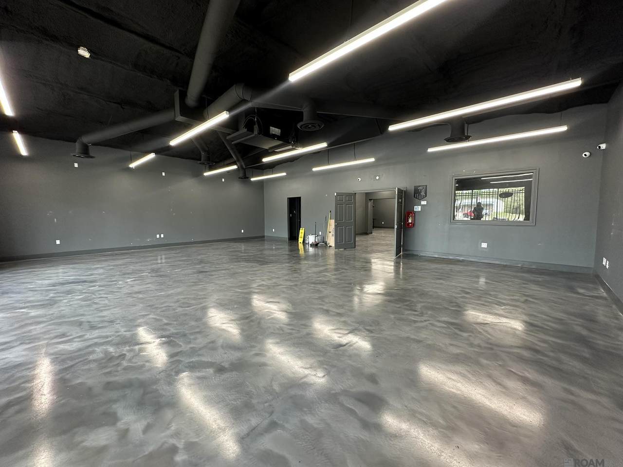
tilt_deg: -3.7
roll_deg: +0.3
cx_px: 312
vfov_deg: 85.7
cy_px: 234
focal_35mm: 14
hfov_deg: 102.1
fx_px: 252
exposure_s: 1/99
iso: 160
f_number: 2.2
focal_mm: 2.22
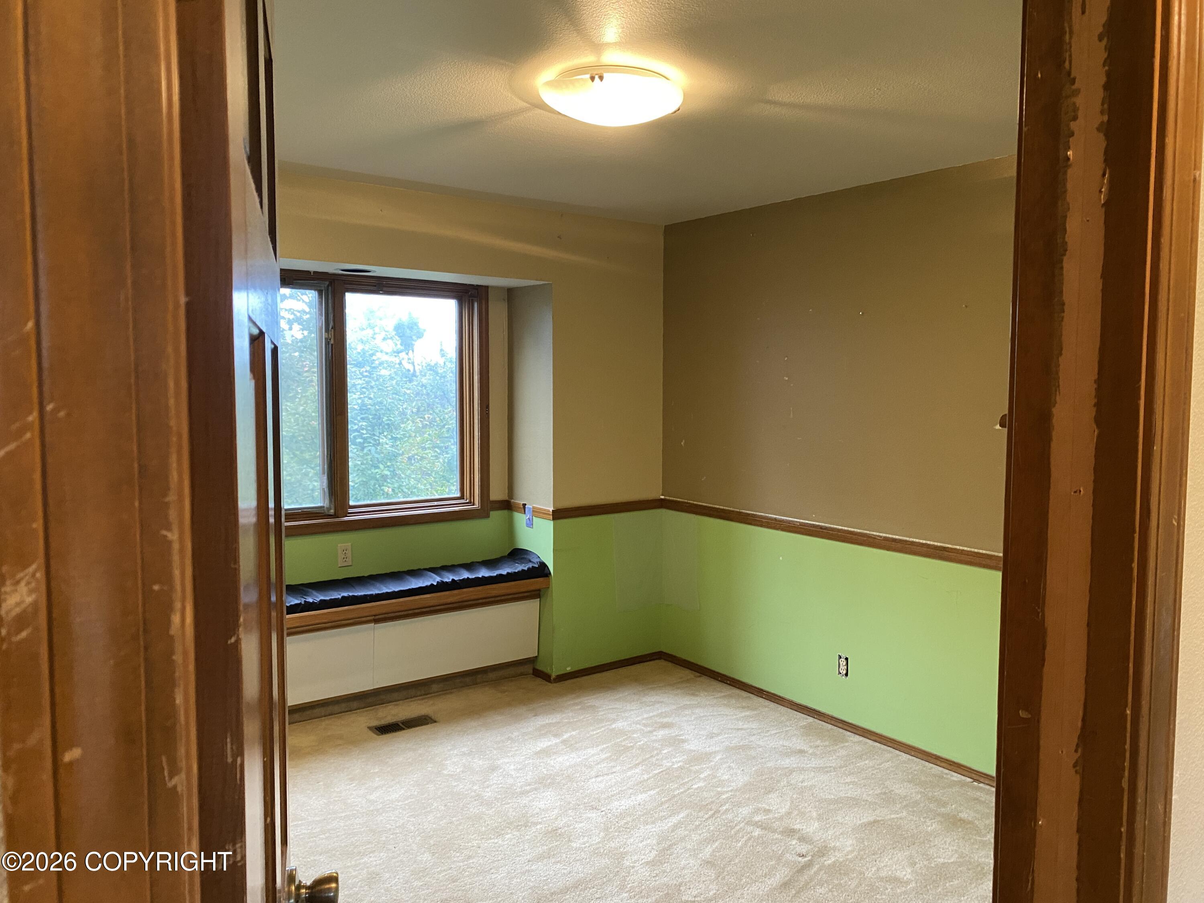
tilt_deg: -4.4
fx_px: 904
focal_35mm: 26
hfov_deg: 67.3
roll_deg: -0.6
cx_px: 602
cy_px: 452
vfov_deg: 53.1
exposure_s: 1/60
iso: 250
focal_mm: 4.25
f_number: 1.8
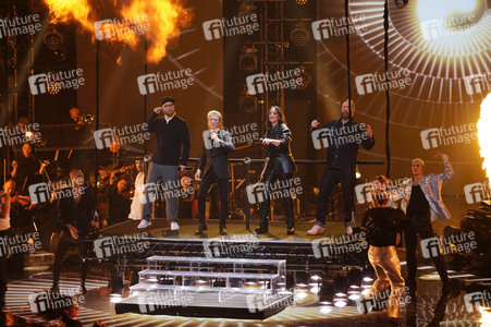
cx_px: 246
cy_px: 164
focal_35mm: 132
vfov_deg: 10.4
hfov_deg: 15.5
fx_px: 1799
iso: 2000
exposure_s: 1/100
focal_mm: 132
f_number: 5.6
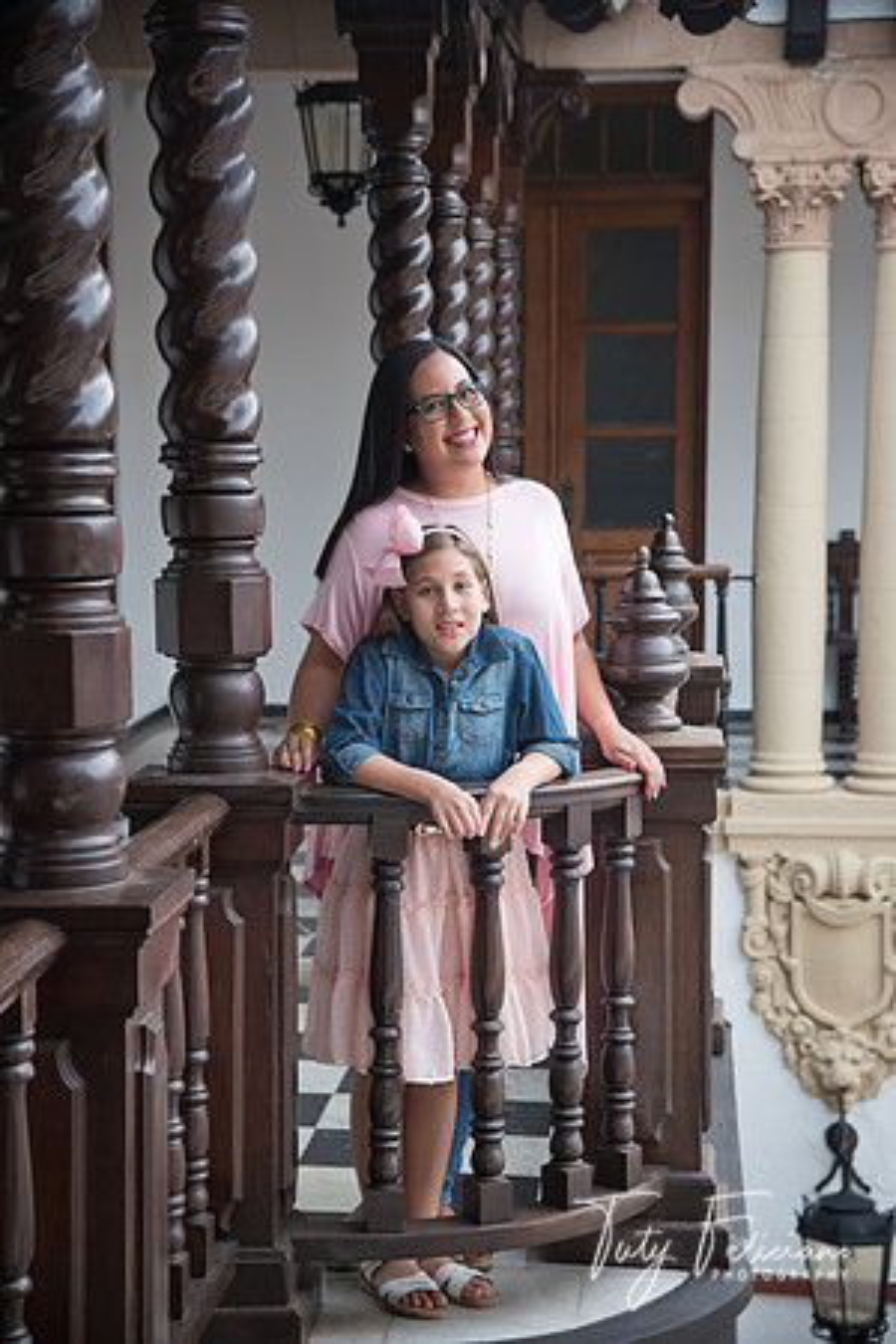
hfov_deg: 18.2
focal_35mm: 75
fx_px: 2800
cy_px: 672
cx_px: 448
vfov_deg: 27.0
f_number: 5
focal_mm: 75
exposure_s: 1/125
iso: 640
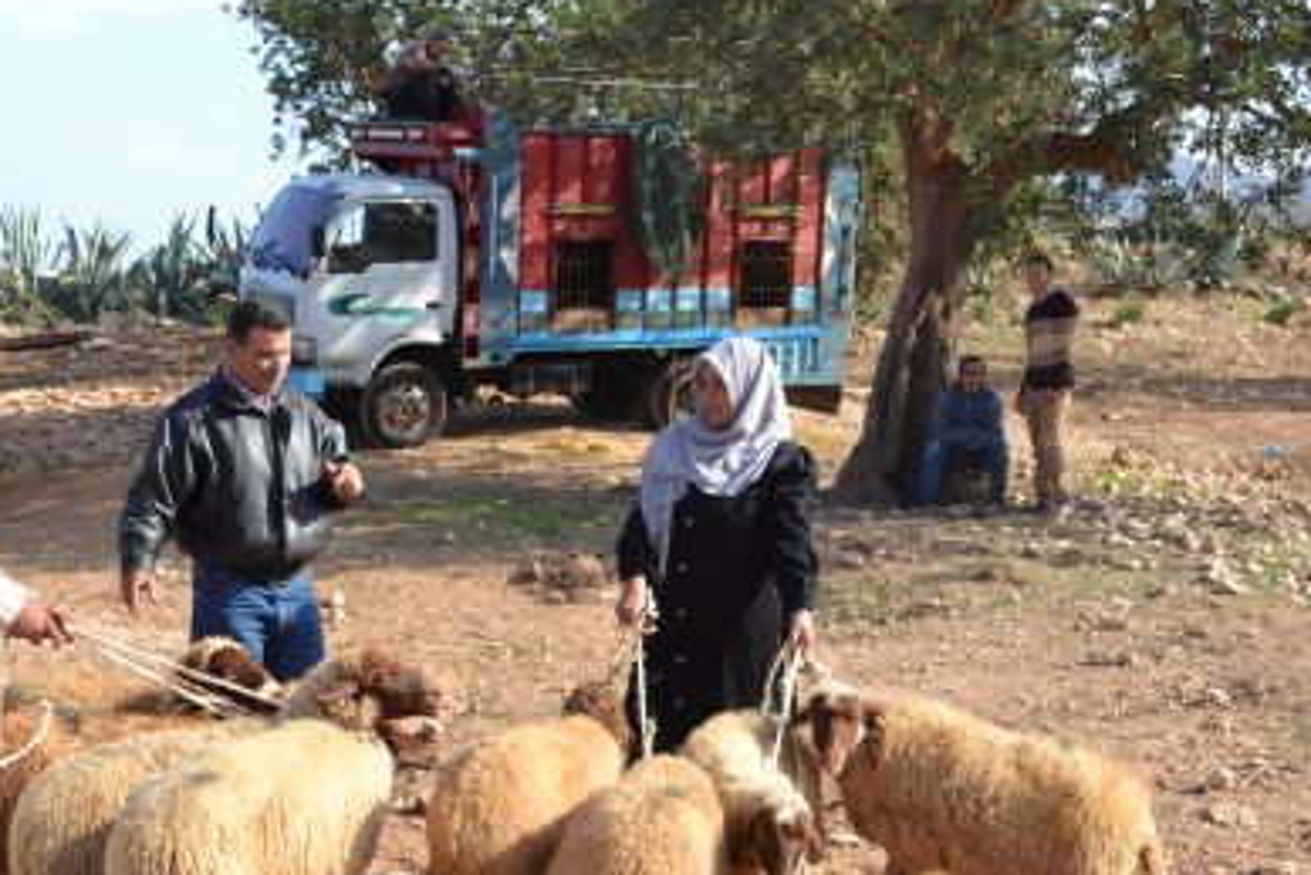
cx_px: 493
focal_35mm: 51
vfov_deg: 26.2
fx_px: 1858
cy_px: 662
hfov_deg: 38.6
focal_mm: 22
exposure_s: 1/250
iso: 100
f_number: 8
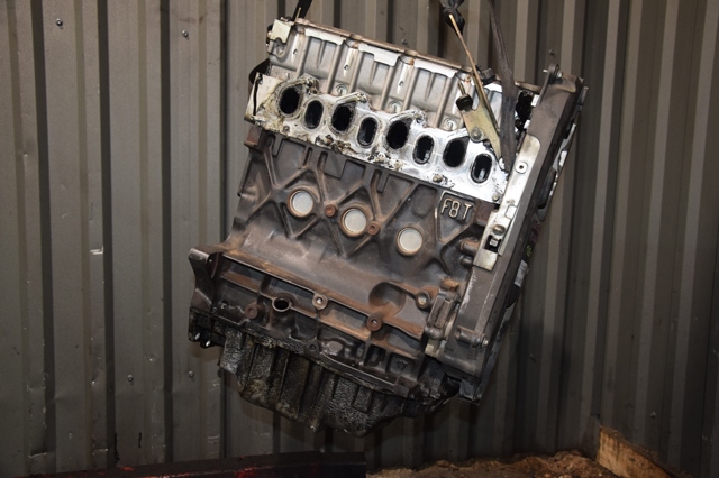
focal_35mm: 38
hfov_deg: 51.3
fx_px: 749
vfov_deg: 35.5
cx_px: 360
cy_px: 239
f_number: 5
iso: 800
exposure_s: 1/60
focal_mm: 25
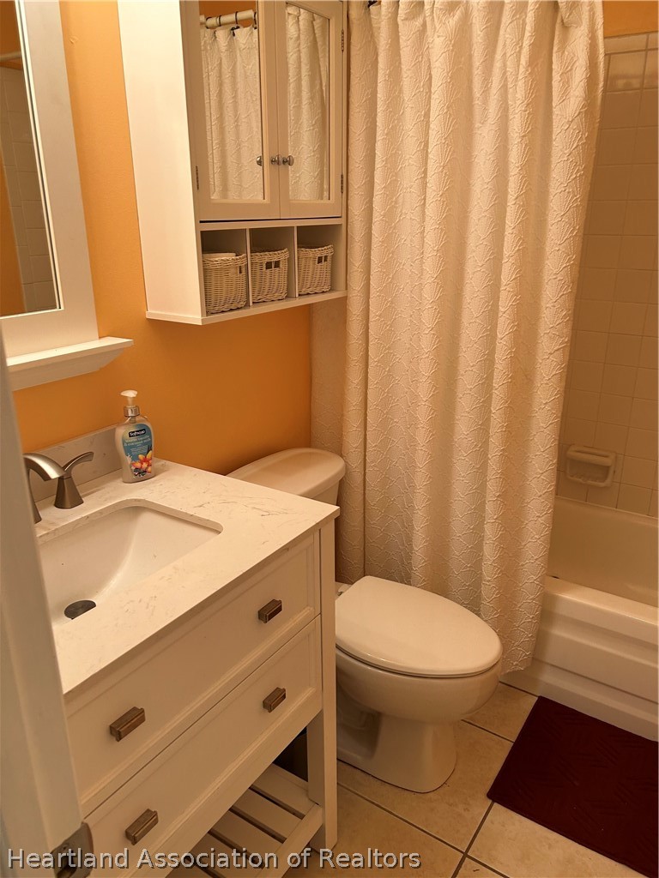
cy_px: 439
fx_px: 660
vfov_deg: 67.3
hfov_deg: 53.1
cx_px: 330
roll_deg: +0.9
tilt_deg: -16.2
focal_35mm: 26
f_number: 1.5
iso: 100
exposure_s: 1/120
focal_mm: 5.7
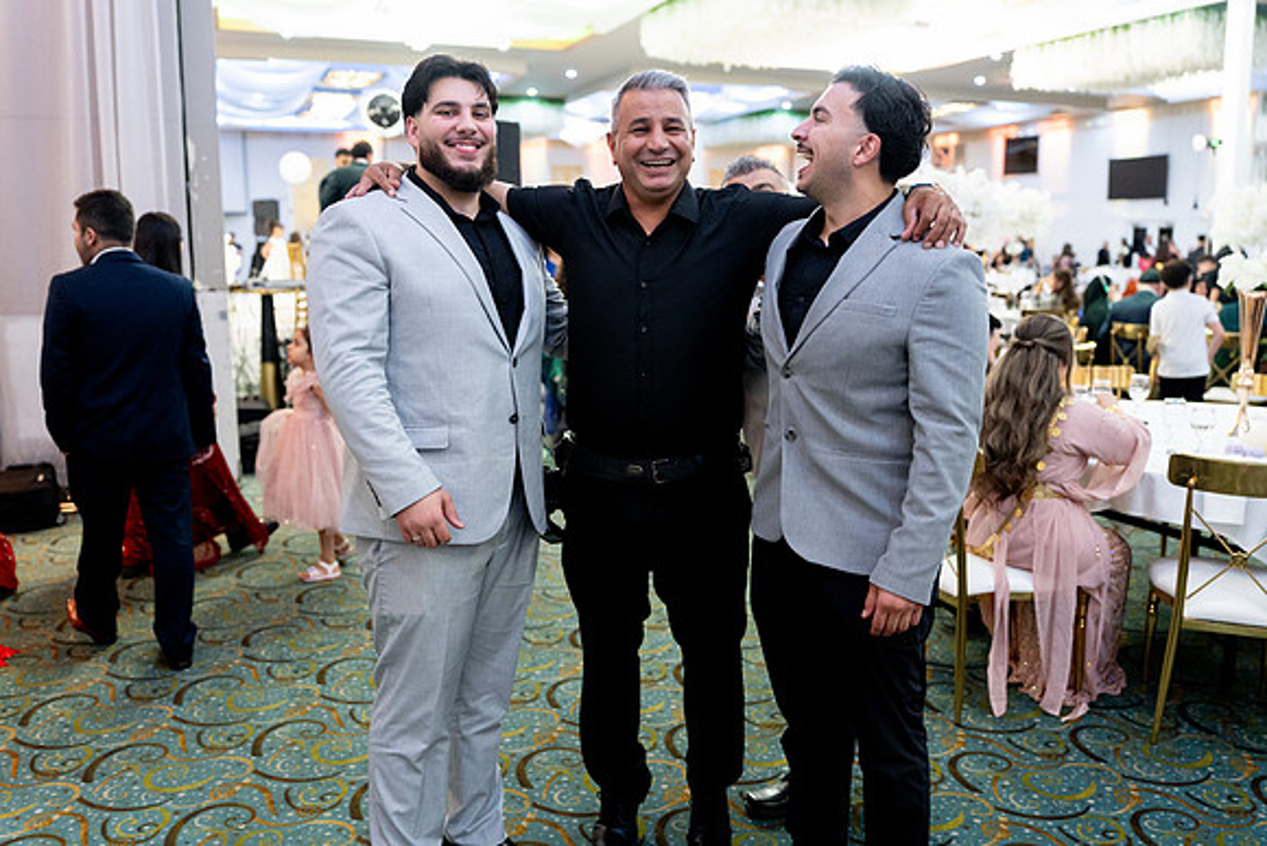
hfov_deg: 63.6
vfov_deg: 45.0
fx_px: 1021
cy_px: 423
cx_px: 634
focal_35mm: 29
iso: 2500
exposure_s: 1/160
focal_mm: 29
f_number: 2
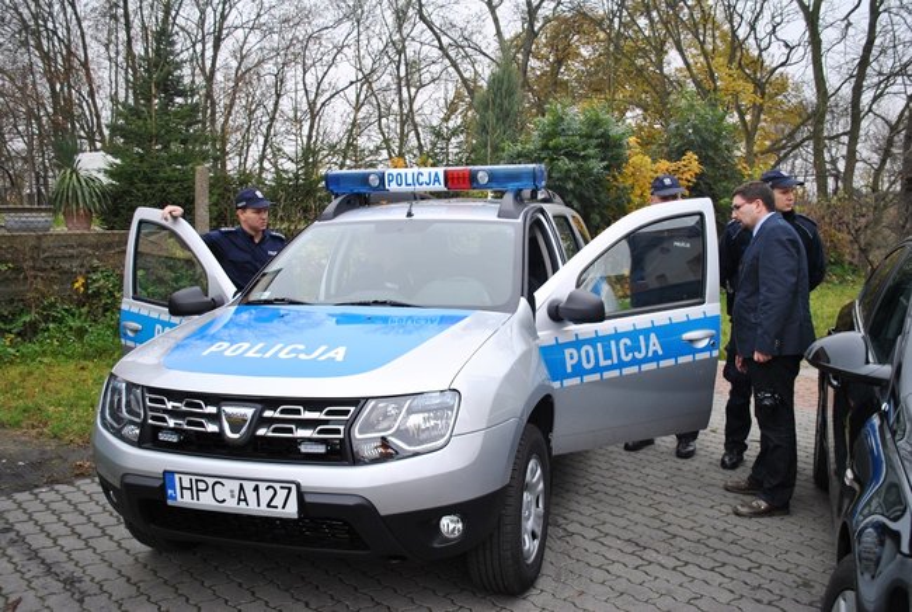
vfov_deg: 40.1
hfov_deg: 57.1
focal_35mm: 33
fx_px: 838
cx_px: 456
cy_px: 306
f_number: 3.8
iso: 200
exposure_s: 1/60
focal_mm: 22
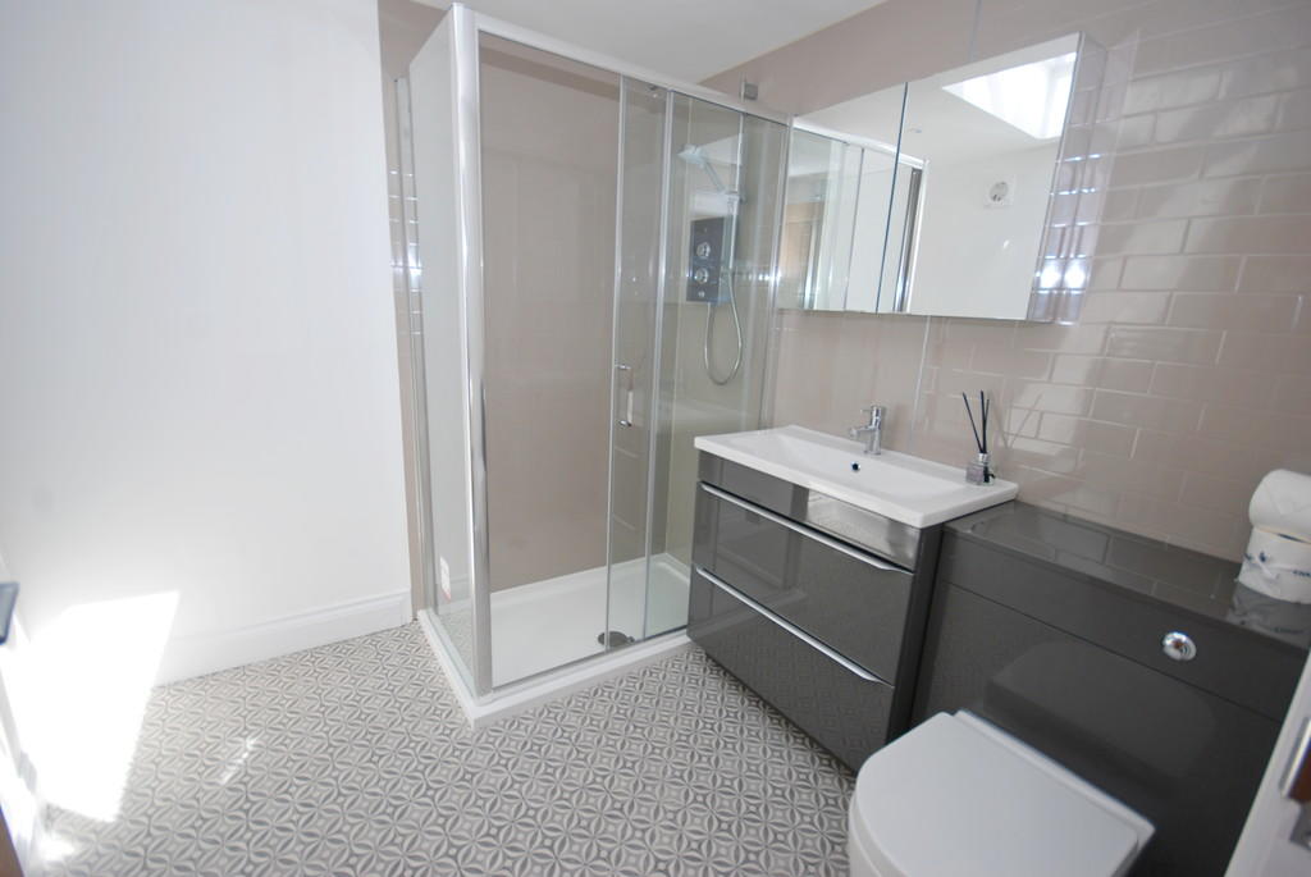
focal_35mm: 15
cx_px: 656
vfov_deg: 77.5
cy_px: 438
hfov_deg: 100.3
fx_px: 547
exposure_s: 1/200
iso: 160
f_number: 4.5
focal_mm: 10
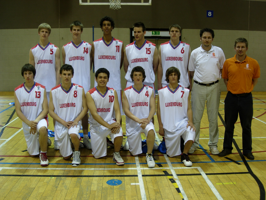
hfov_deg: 45.8
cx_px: 133
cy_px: 100
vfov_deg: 35.1
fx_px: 315
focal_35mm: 41
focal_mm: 8.5
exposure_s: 1/23.2
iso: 64
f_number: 2.9
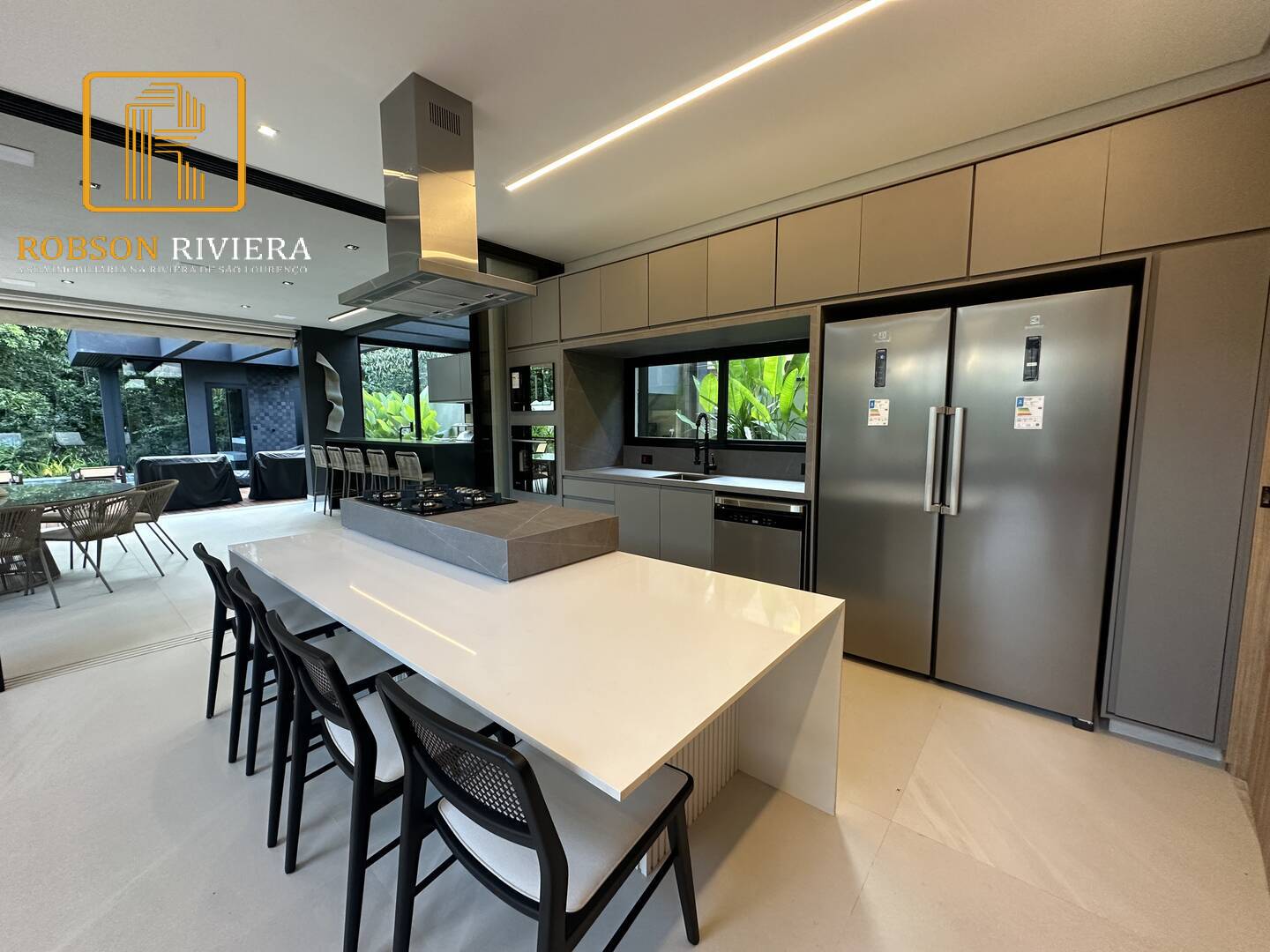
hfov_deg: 102.1
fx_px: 514
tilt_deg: -5.4
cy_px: 476
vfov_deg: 85.7
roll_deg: +0.3
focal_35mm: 14
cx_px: 635
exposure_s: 1/120
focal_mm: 2.22
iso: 250
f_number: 2.2
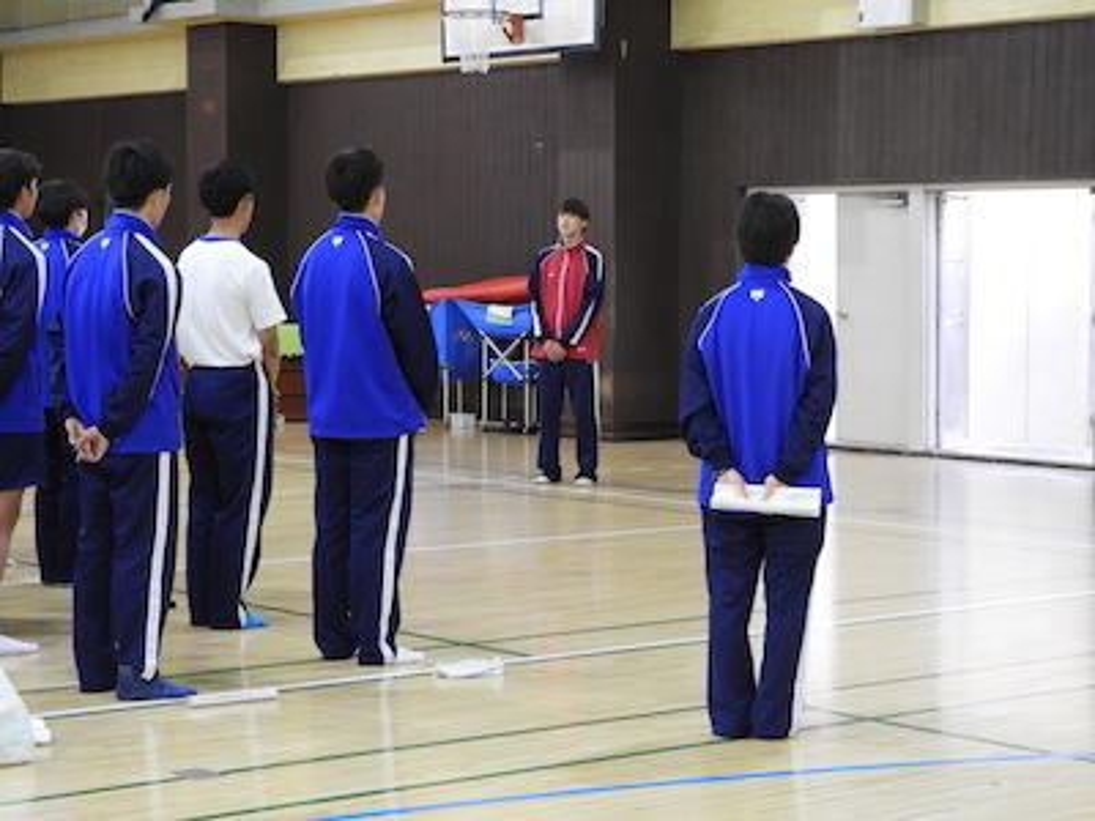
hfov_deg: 23.0
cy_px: 410
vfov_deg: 17.4
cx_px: 548
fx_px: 2689
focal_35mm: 85
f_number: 4.5
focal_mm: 15.2
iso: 400
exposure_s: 1/15
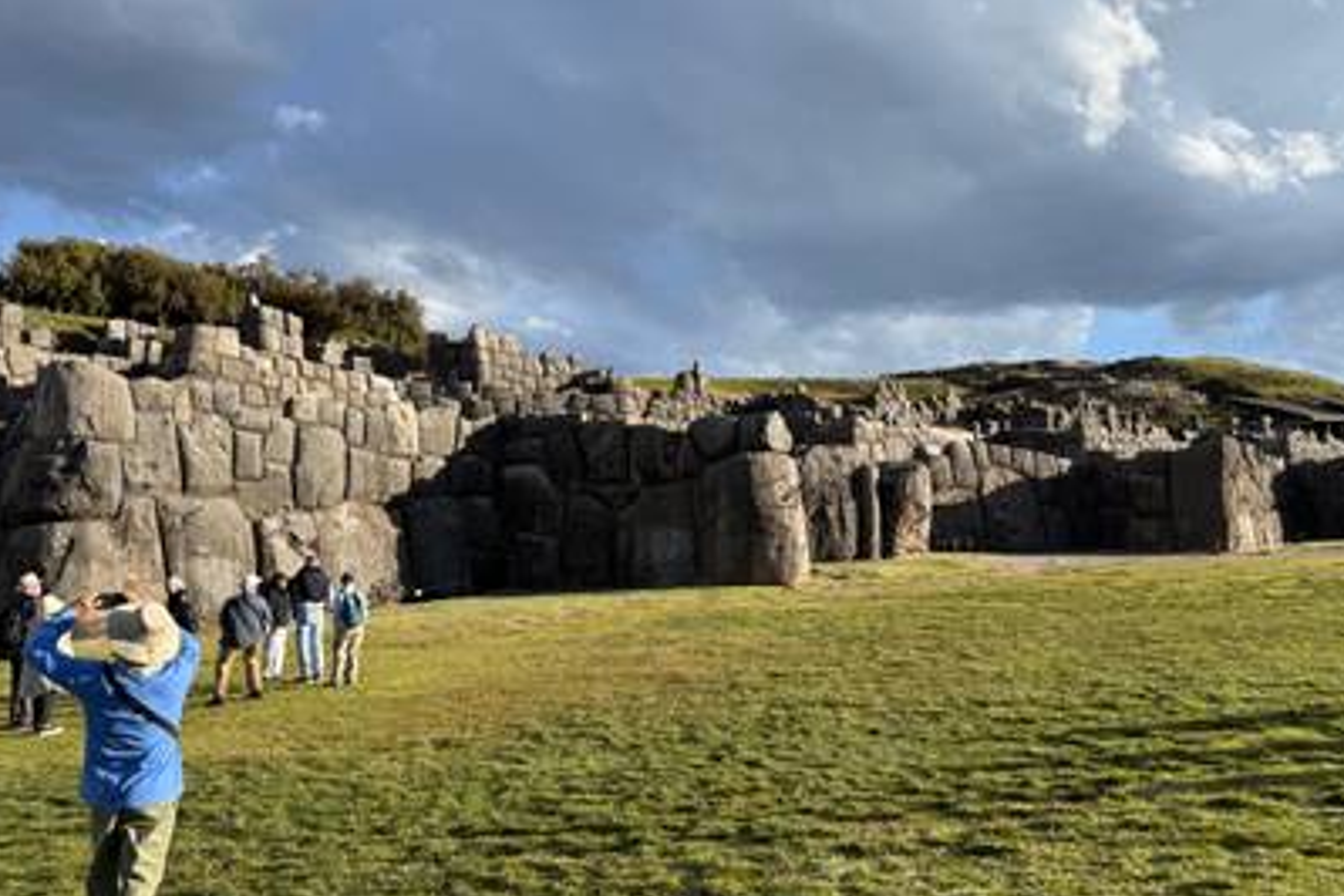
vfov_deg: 43.6
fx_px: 1120
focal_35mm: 30
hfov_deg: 61.6
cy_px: 438
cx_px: 775
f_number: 1.78
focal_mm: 6.76
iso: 80
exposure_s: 1/2525
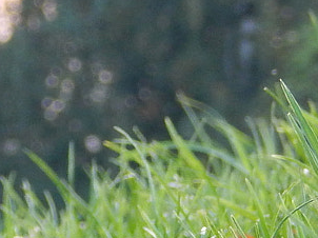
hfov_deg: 2.8
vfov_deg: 2.1
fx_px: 6380
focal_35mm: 695
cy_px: 234
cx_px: -355
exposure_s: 1/30
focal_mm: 23.4
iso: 180
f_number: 4.8
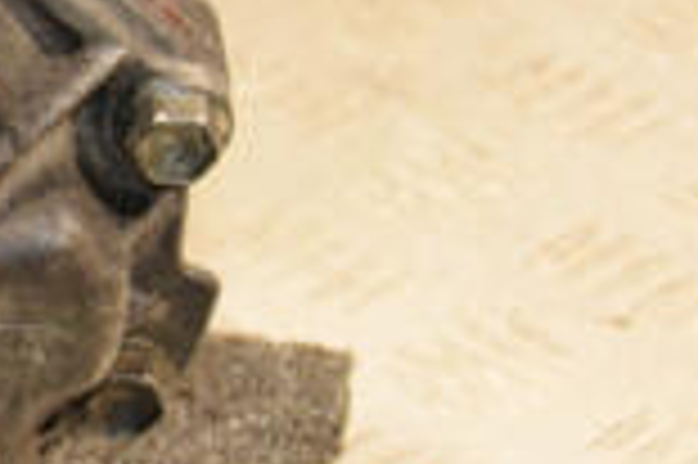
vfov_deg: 5.6
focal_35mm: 244
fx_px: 4726
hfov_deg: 8.2
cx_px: -549
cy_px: -18
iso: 800
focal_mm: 42
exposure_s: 1/160
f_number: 4.8
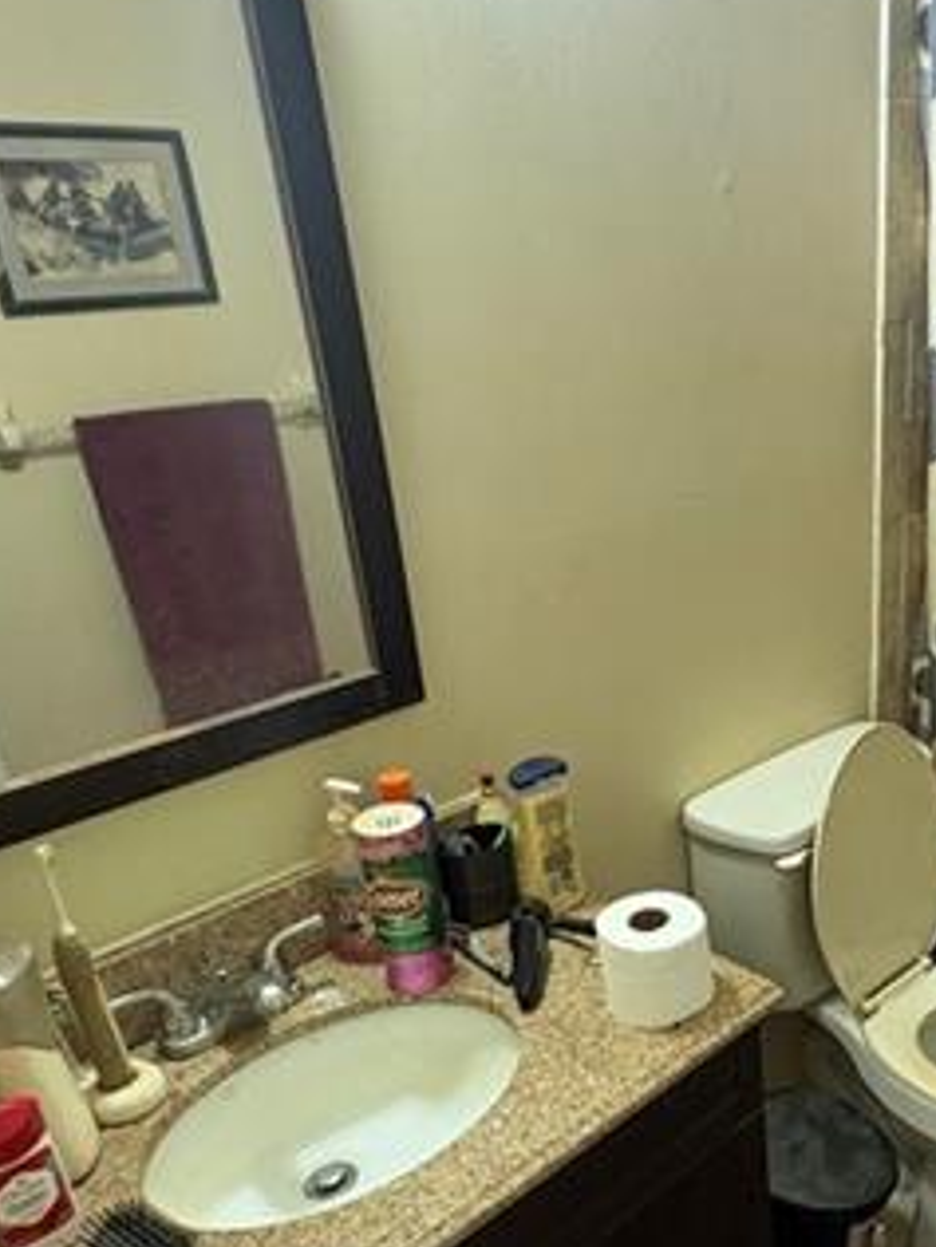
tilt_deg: -26.4
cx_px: 865
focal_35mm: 34
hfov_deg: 38.5
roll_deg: -1.8
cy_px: 825
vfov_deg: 53.0
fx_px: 1226
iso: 500
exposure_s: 1/60
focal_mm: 2.22
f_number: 2.2
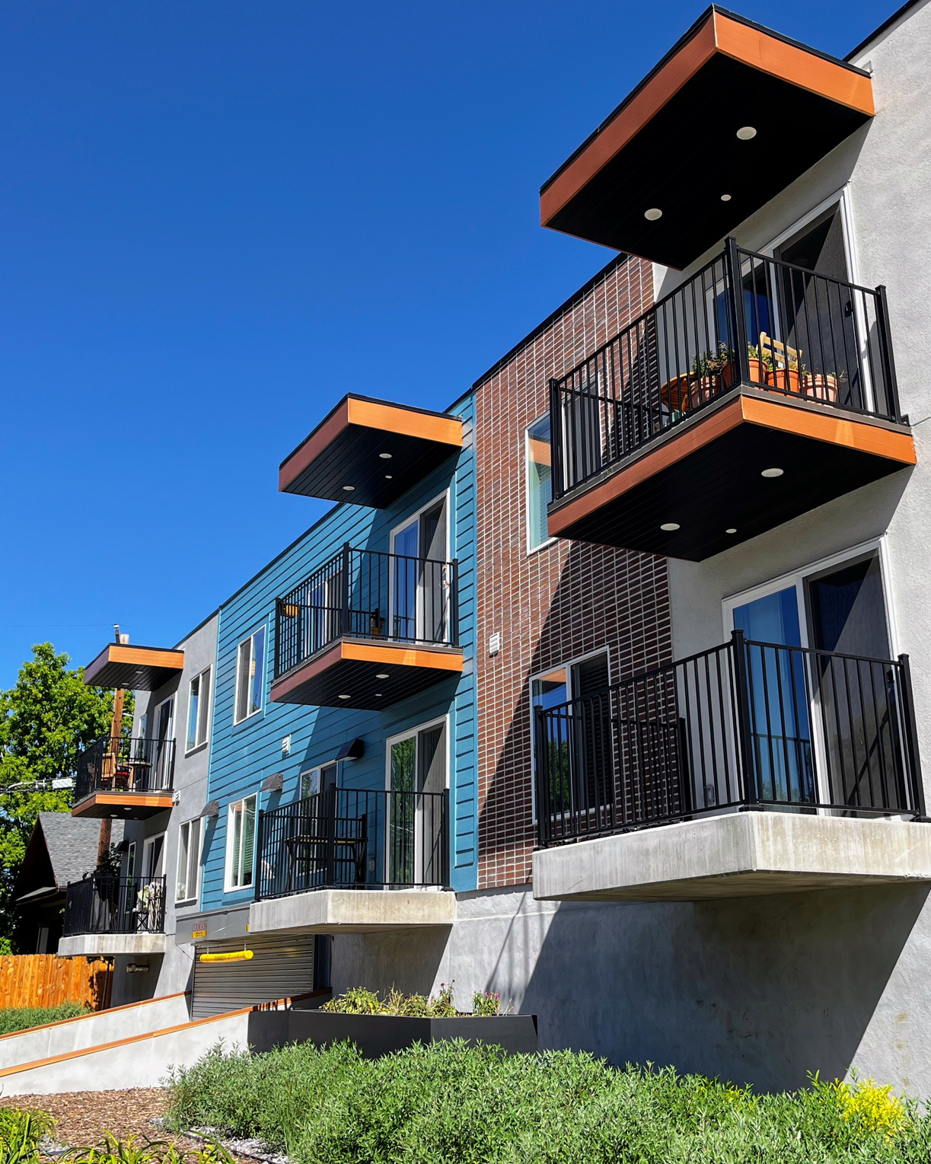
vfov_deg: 52.8
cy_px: 581
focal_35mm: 34
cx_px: 508
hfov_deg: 43.3
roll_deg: -1.7
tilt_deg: +17.3
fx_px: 1171
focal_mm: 5.1
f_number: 1.6
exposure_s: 1/1647
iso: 50
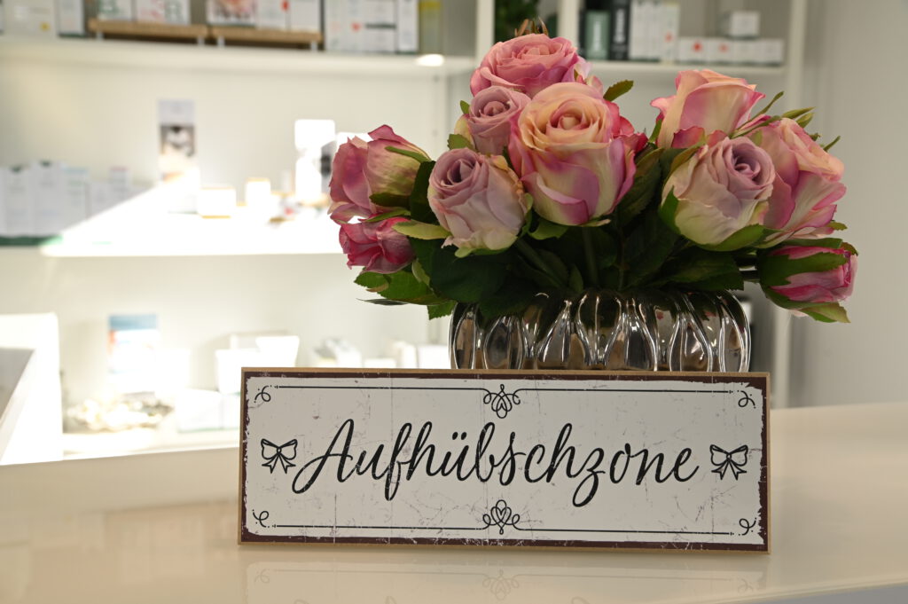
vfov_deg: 31.8
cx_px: 454
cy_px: 302
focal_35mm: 42
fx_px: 1058
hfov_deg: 46.4
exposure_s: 1/160
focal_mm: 42
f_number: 10
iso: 500
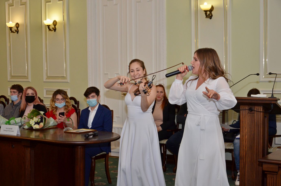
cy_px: 94
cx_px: 139
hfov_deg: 34.6
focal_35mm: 58
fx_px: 452
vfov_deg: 23.3
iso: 800
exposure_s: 1/250
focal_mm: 38
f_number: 4.5
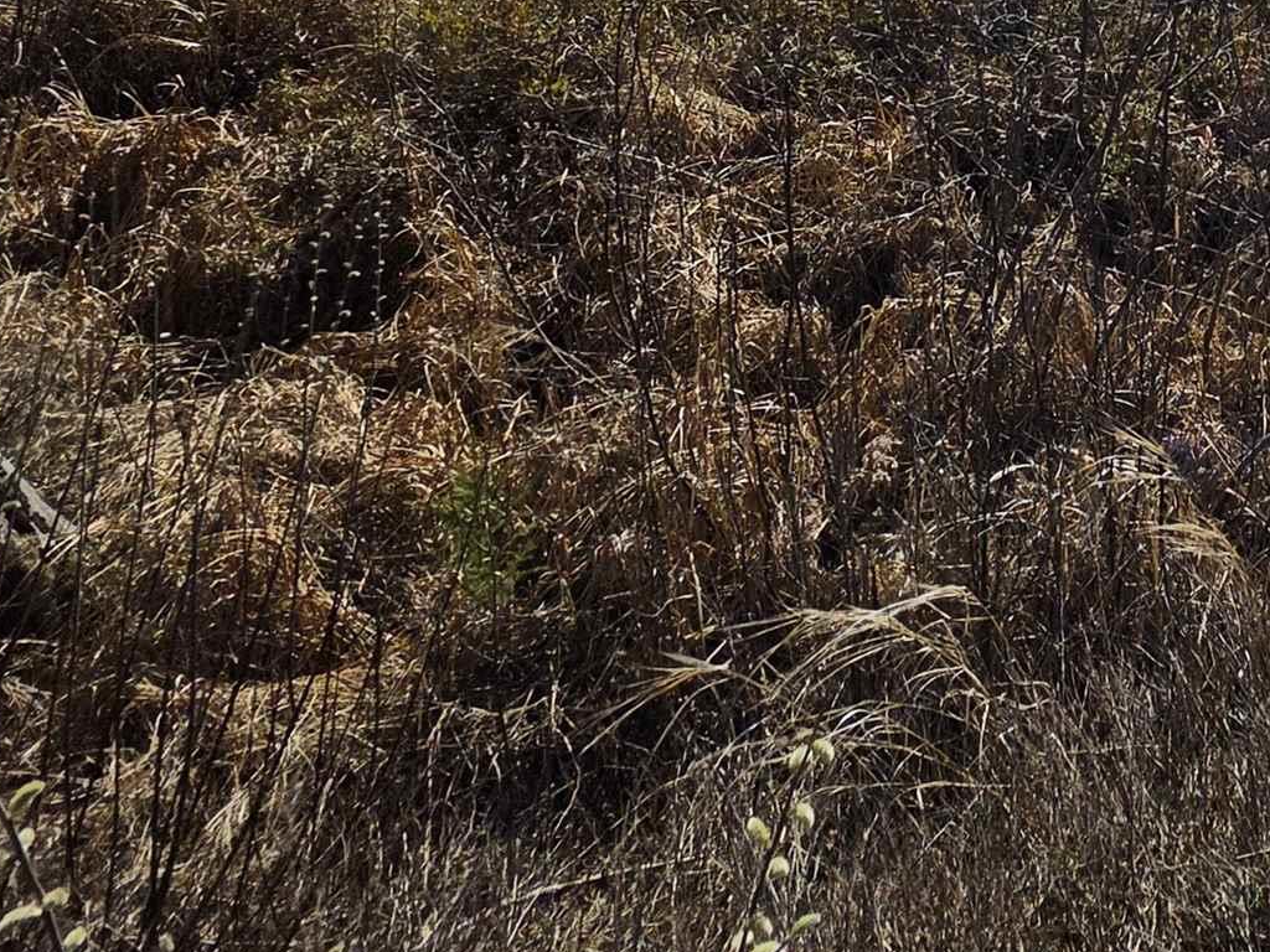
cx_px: 1410
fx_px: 1431
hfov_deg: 39.0
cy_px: -461
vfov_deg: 26.8
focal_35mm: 39
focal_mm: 2.2
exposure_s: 1/6322
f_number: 1.9
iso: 32
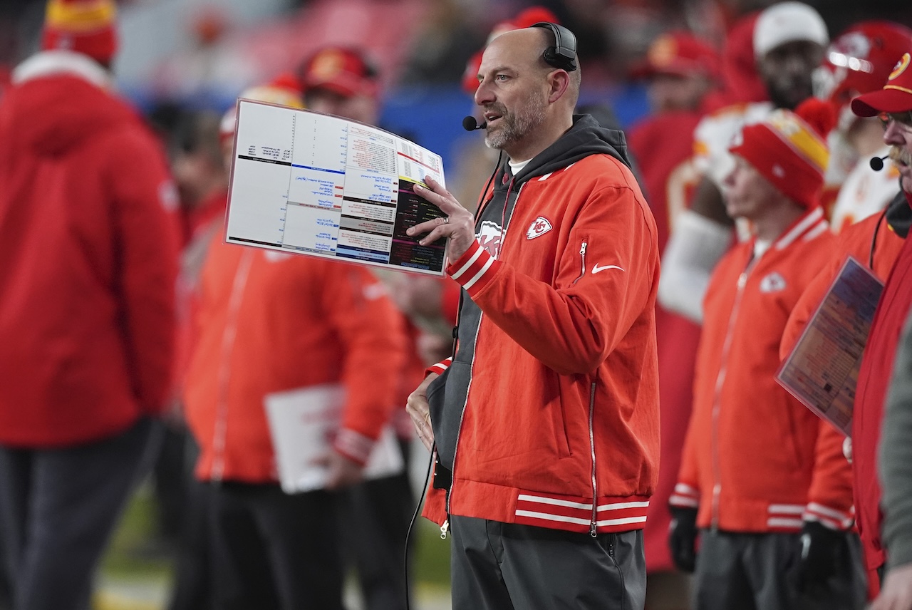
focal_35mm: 900
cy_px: 305
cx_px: 456
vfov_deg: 1.5
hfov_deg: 2.3
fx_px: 22820
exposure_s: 1/1600
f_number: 4
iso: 3200
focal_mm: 600
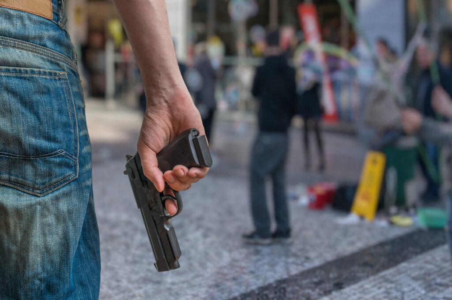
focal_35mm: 45
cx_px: 226
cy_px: 150
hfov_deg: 43.7
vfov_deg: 29.8
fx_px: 564
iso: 100
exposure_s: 1/200
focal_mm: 30
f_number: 13
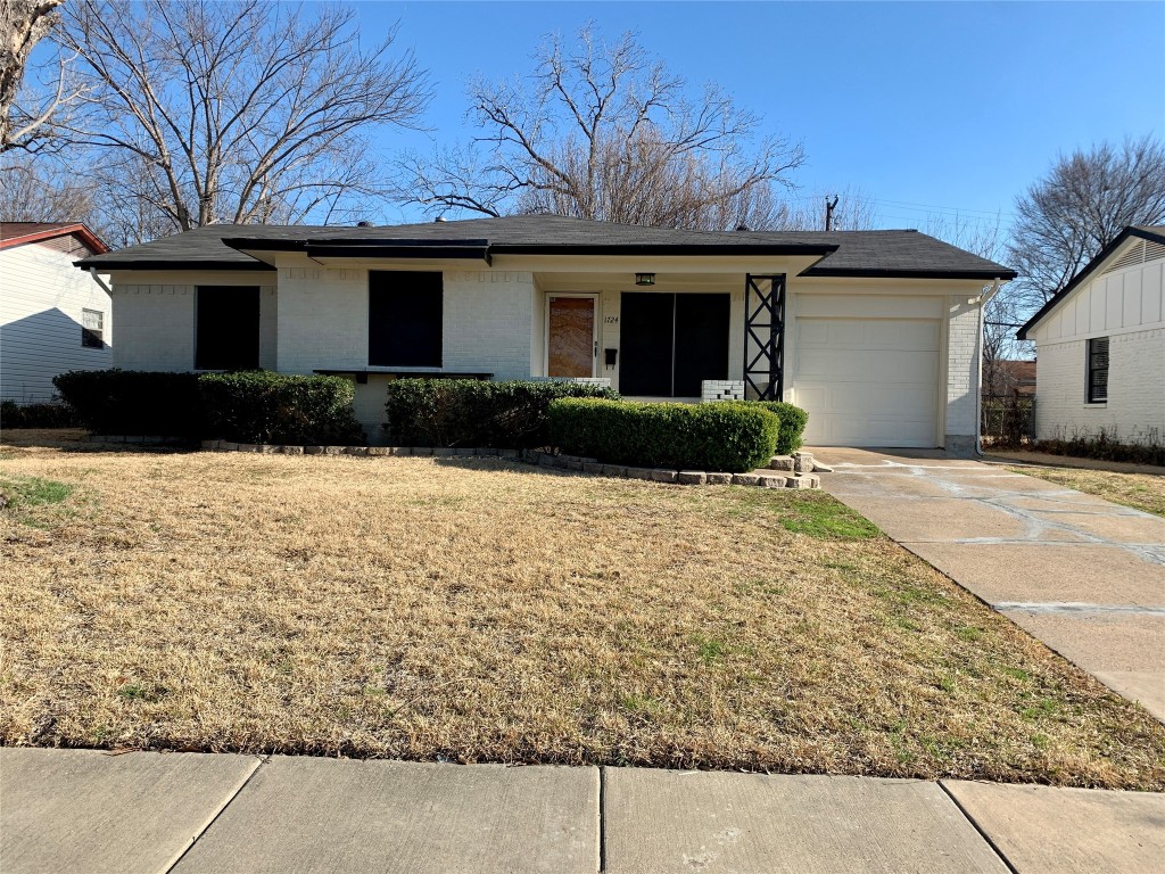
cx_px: 582
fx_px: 875
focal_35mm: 26
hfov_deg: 67.3
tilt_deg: +0.9
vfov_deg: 53.1
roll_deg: -1.1
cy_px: 437
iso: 25
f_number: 1.8
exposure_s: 1/1585
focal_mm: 4.25
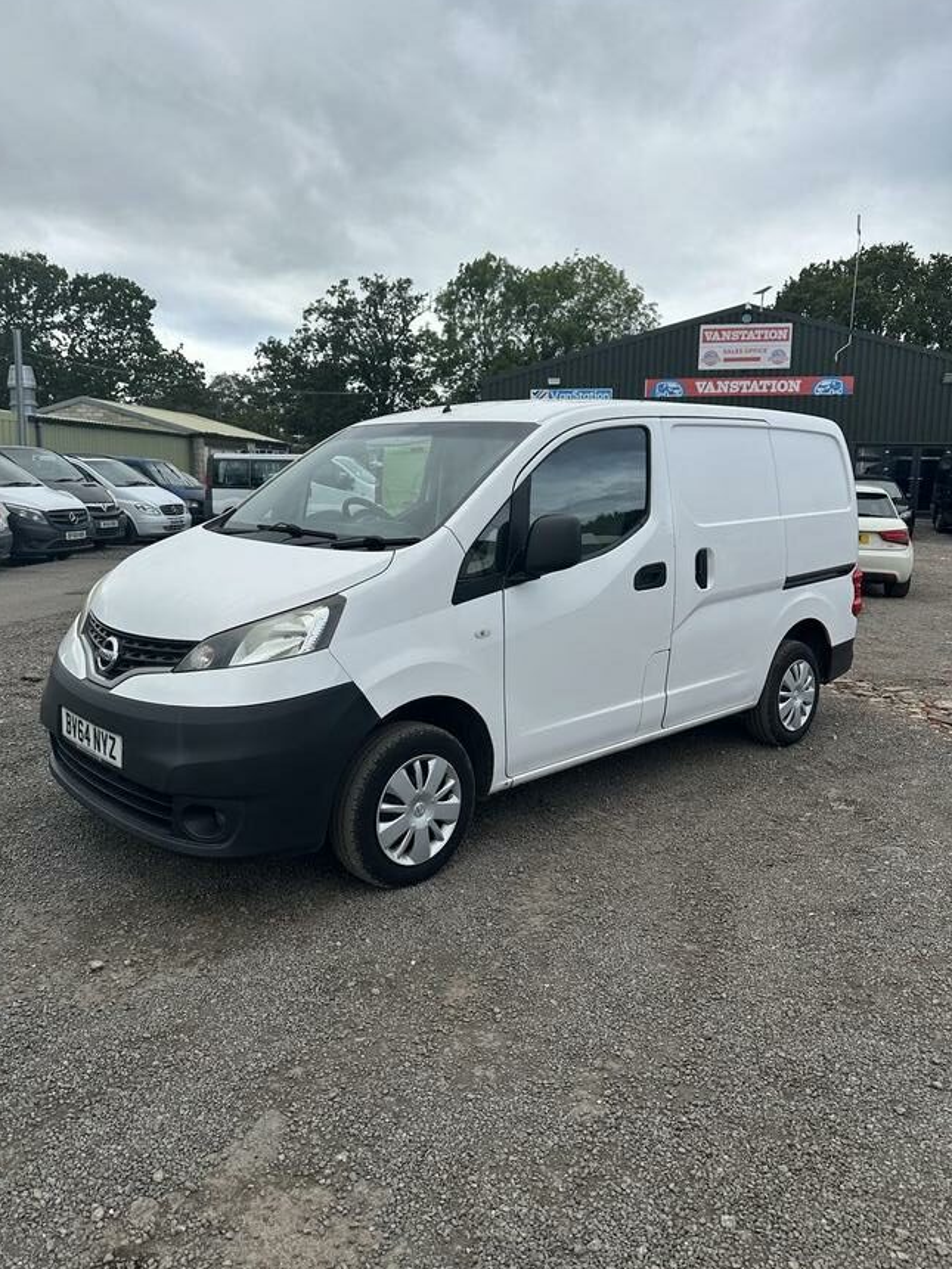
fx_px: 917
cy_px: 618
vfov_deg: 69.4
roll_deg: -2.6
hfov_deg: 54.9
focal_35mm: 25
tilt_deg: -5.2
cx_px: 458
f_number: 1.78
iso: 80
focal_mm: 6.86
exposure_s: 1/3597
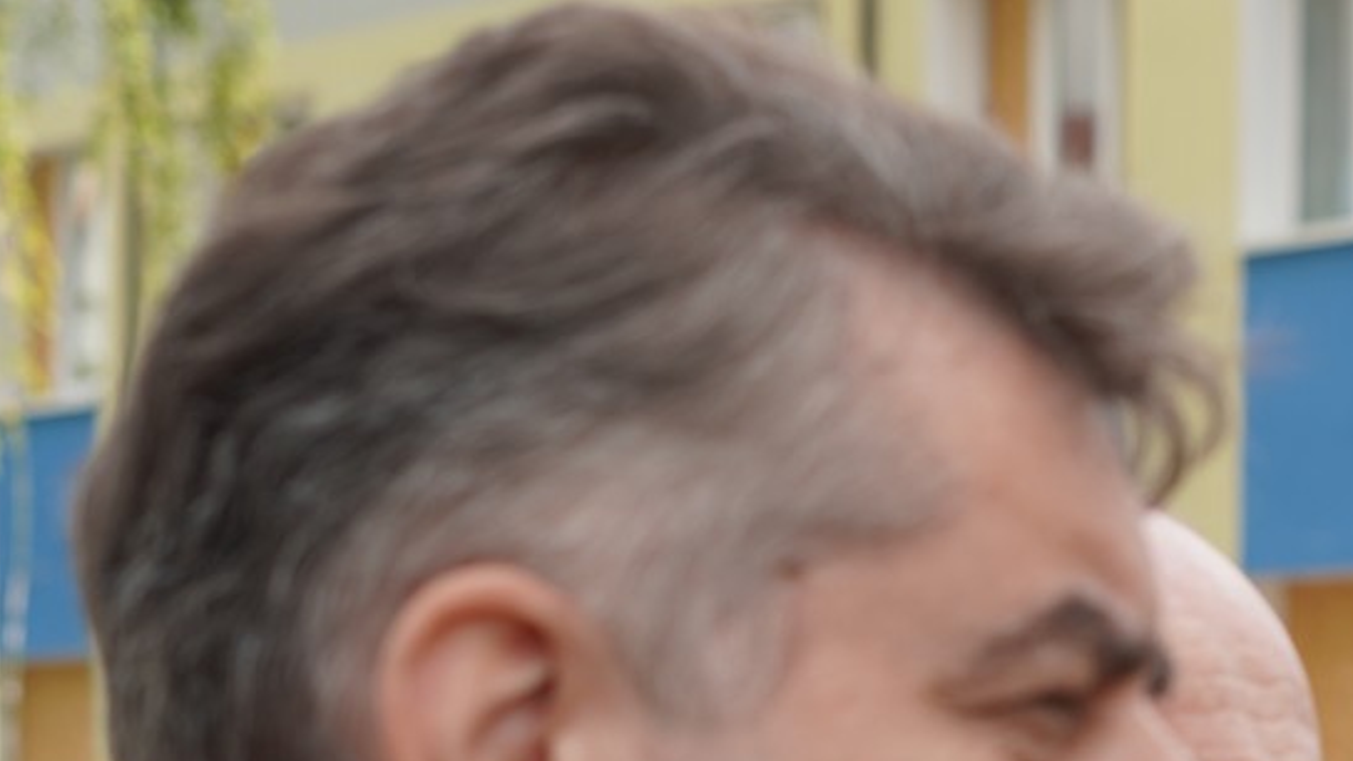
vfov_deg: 6.5
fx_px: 6637
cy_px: 1072
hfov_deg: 11.1
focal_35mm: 185
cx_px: 2146
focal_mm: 50
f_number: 4.5
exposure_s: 1/320
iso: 100
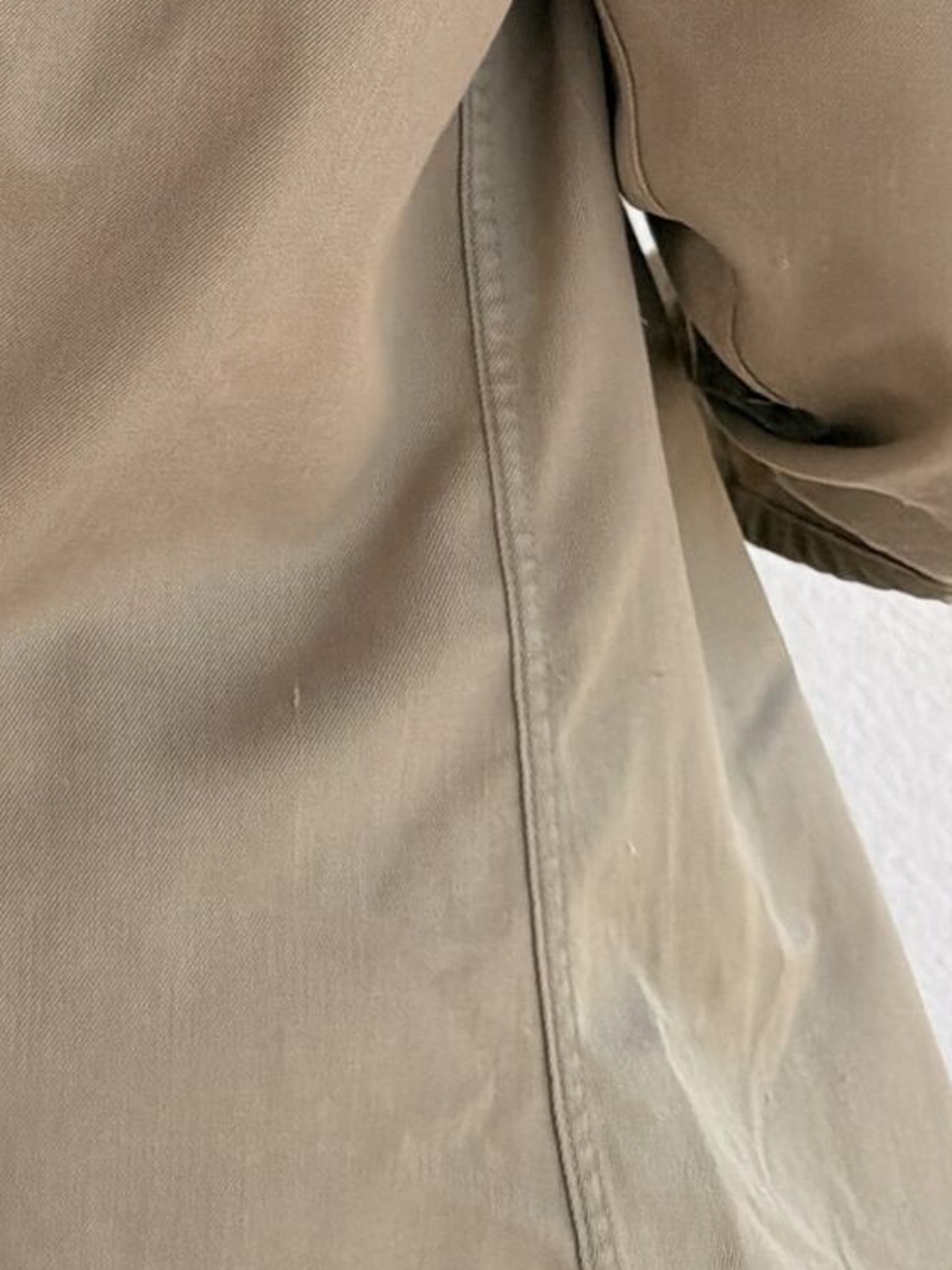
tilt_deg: -2.0
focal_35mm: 82
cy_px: -258
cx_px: -417
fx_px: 3006
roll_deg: -1.6
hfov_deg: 16.6
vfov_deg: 22.0
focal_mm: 6.76
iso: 320
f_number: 1.78
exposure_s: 1/3953
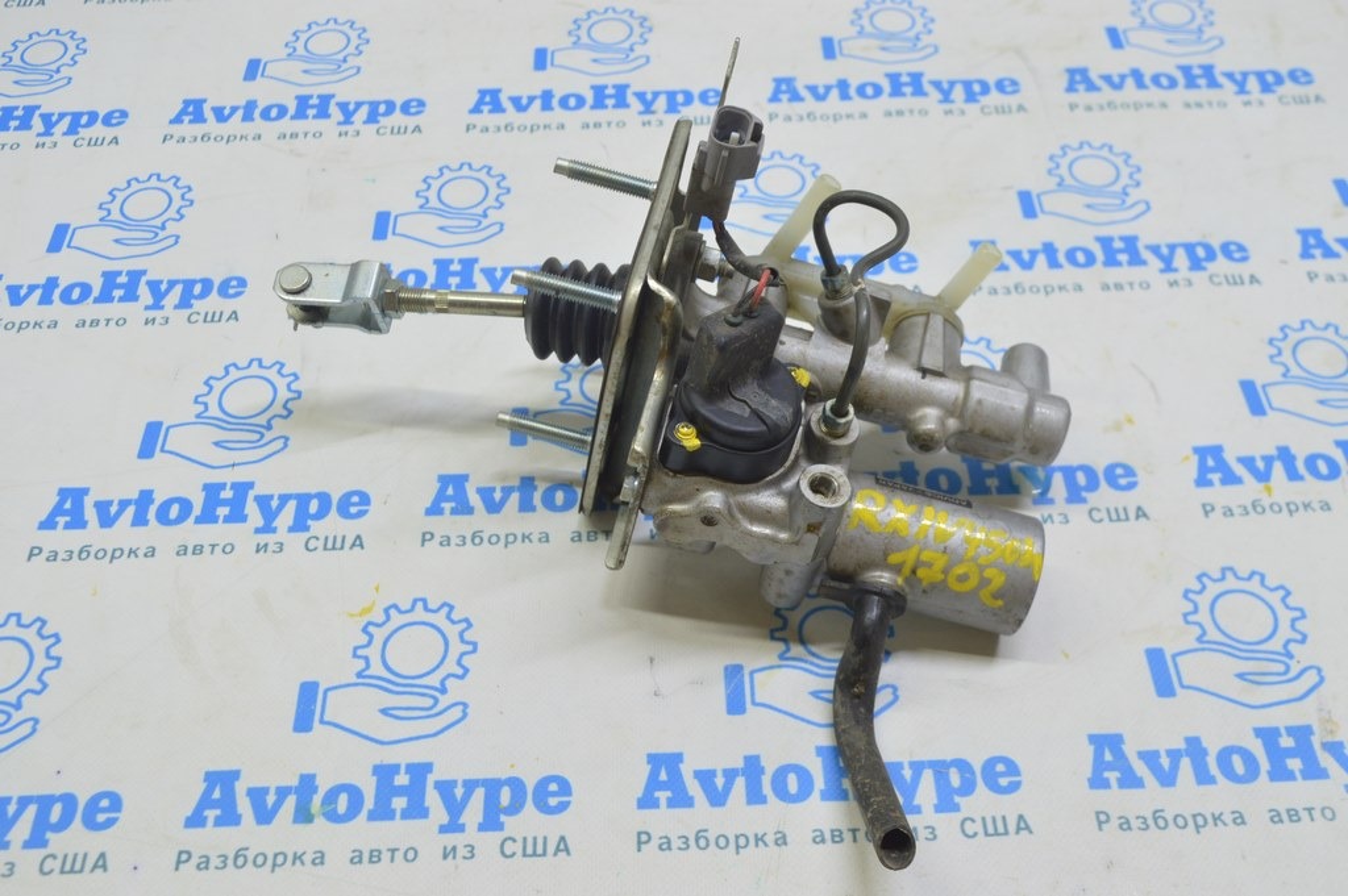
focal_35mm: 38
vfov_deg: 35.4
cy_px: 448
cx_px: 674
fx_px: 1403
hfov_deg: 51.3
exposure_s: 1/20
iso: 400
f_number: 5.6
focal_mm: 25
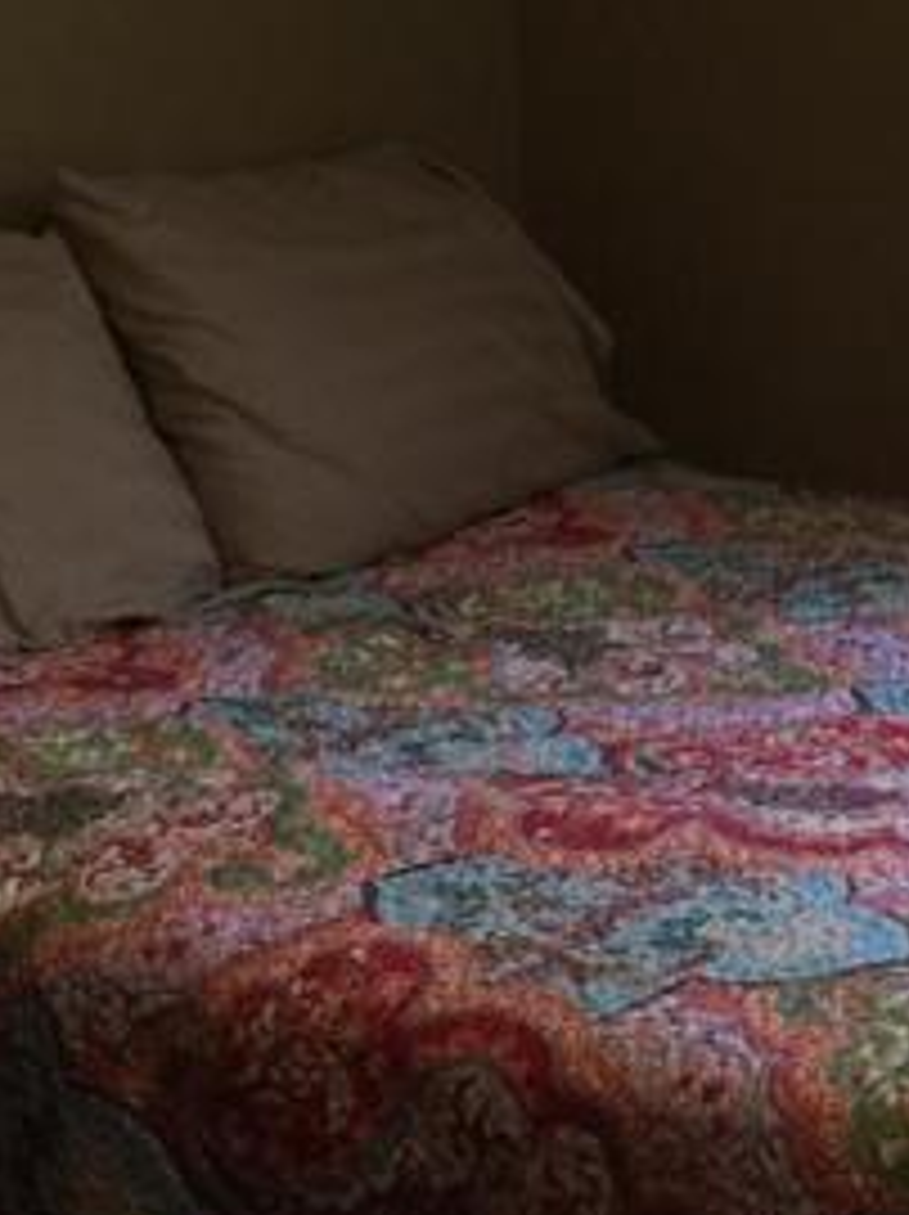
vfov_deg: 17.5
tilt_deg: -5.6
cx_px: 1138
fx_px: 3858
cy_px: -14
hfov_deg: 13.0
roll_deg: +0.7
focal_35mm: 110
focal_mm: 4.15
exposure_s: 1/15
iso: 40
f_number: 2.2
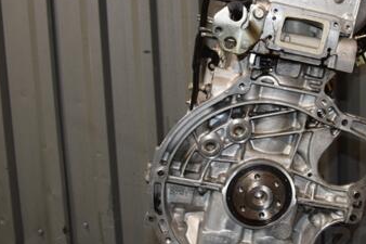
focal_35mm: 56
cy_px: 99
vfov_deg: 24.2
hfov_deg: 35.3
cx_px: 250
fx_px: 568
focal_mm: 21
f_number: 5
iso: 800
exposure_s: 1/60
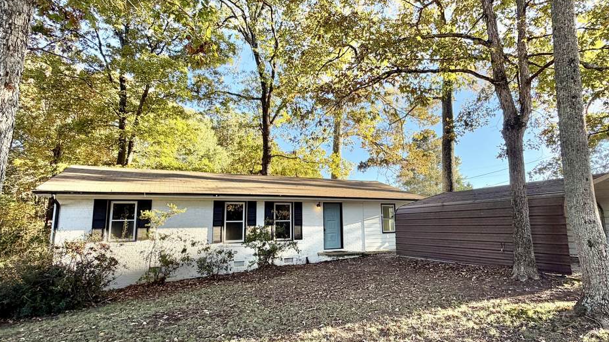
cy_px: 171
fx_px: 339
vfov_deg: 53.6
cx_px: 337
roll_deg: +1.9
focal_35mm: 21
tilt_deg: +9.5
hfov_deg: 83.6
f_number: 2.2
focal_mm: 2.22
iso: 50
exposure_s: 1/127
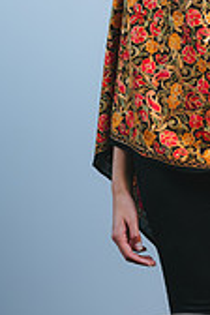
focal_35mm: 228
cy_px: 8
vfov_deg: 9.0
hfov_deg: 6.0
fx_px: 1995
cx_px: 219
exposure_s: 1/160
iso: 100
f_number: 4
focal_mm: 85
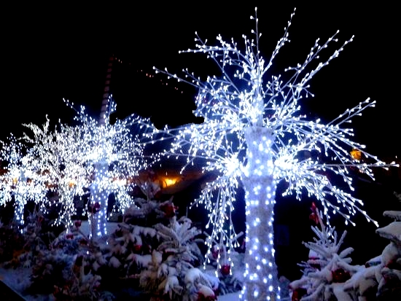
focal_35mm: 28
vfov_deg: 49.8
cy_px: 150
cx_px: 200
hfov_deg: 63.4
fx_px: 325
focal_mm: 5
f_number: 3.3
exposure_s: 1/30
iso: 400
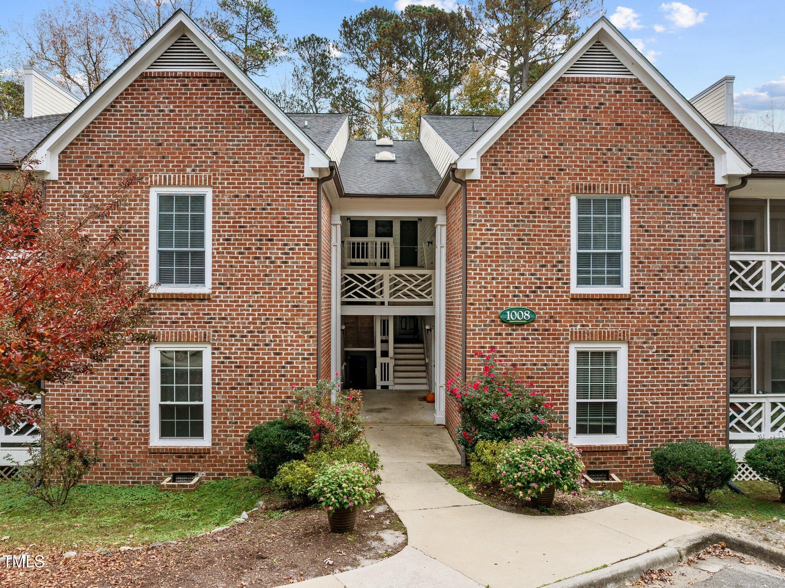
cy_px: 294
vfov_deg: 56.8
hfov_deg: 71.6
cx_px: 392
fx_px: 544
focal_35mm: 24
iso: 100
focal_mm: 12.29
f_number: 2.8
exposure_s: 1/50
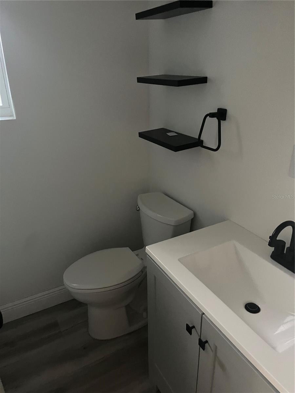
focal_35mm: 26
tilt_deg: -21.5
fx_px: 295
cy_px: 196
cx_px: 148
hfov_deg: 53.1
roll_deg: -0.4
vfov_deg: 67.3
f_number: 1.6
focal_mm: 5.1
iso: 640
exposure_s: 1/30
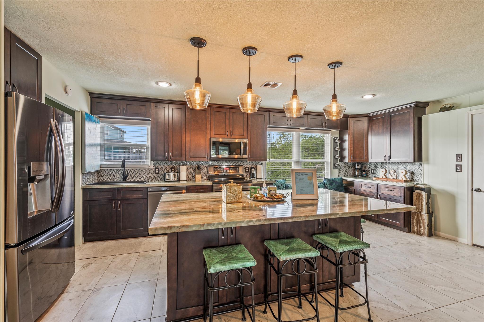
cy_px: 161
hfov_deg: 96.8
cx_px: 242
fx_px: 215
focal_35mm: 16
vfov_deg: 73.7
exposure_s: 1/2.5
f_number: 6.3
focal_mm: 16
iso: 100
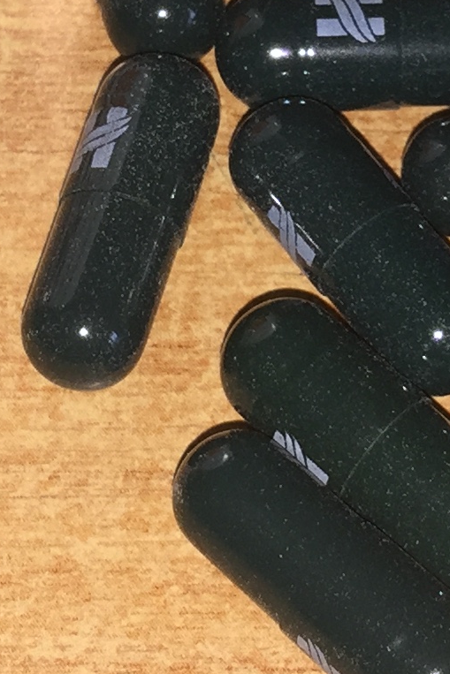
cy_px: 11
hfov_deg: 10.6
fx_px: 2417
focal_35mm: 129
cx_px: 271
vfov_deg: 15.6
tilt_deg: -56.8
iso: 32
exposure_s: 1/173
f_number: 2.2
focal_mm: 4.15
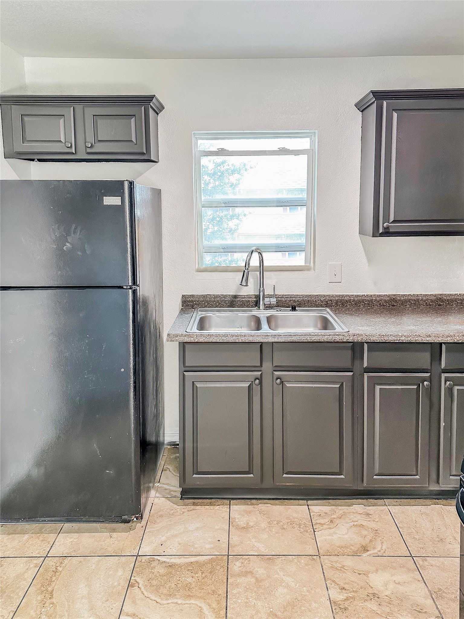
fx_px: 429
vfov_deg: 71.6
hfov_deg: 56.8
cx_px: 232
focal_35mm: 24
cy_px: 310
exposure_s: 1/60
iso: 250
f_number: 1.78
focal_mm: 6.86
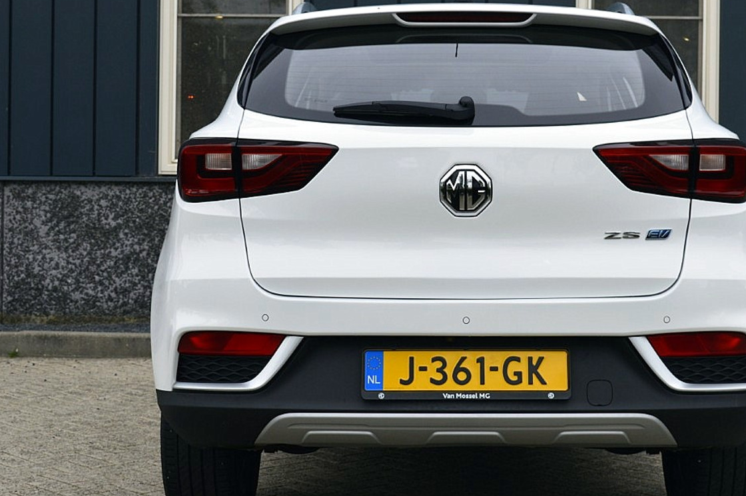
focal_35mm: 66
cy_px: 259
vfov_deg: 20.7
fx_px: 1358
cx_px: 448
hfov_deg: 30.6
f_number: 9
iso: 400
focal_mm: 35
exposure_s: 1/125
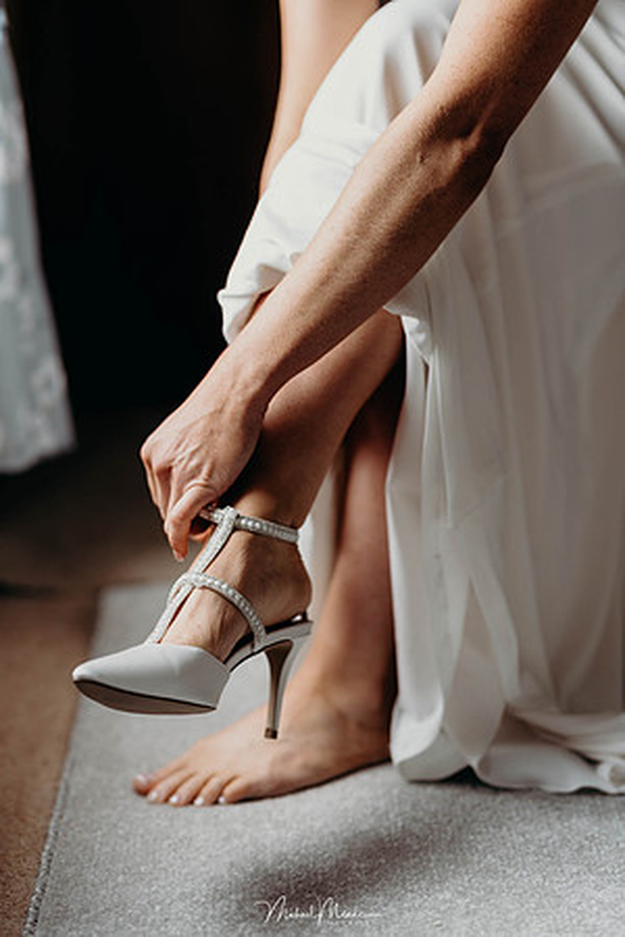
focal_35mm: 85
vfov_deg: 23.9
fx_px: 2213
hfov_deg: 16.1
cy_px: 468
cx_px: 312
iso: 400
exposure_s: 1/200
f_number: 2
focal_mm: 85
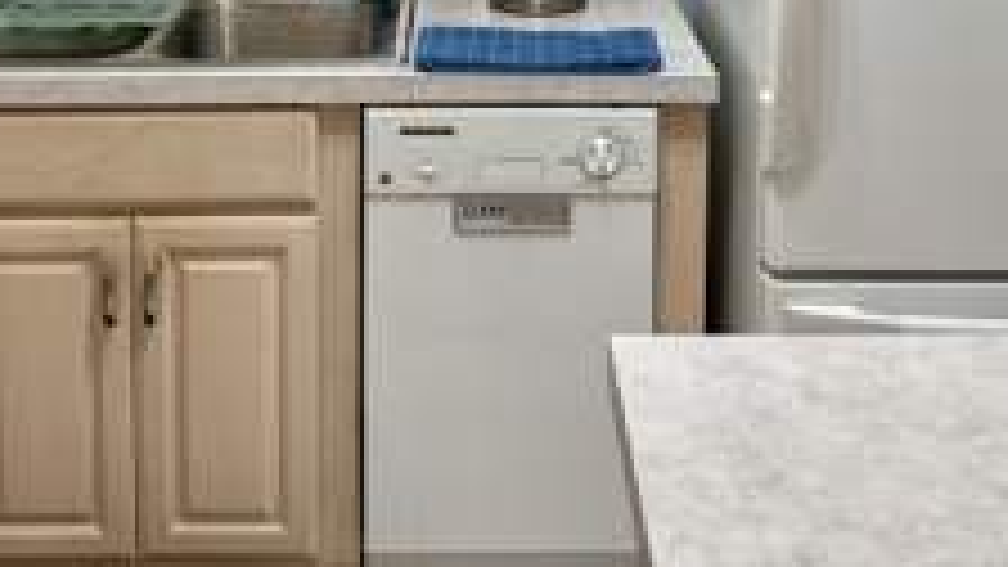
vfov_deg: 19.5
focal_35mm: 56
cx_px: 504
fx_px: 1497
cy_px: -209
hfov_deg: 37.2
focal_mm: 6.76
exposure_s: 1/120
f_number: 1.78
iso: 200
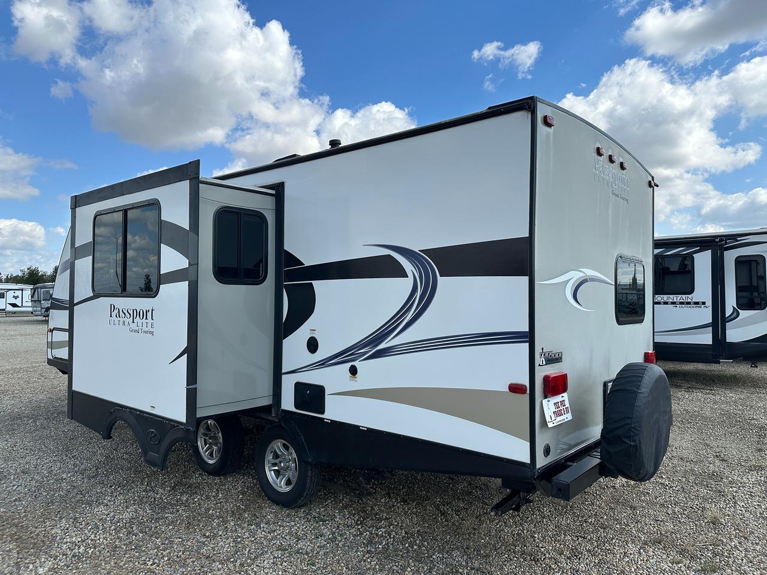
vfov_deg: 56.8
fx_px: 532
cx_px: 384
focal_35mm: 24
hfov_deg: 71.6
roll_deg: +1.0
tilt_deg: +1.5
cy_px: 288
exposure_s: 1/4016
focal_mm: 6.86
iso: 80
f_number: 1.78
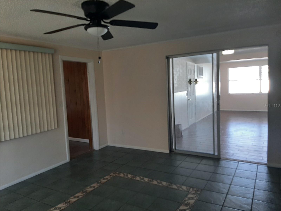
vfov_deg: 53.1
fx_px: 211
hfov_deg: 67.3
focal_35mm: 26
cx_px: 140
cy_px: 106
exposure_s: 1/50
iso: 64
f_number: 1.7
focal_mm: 3.93
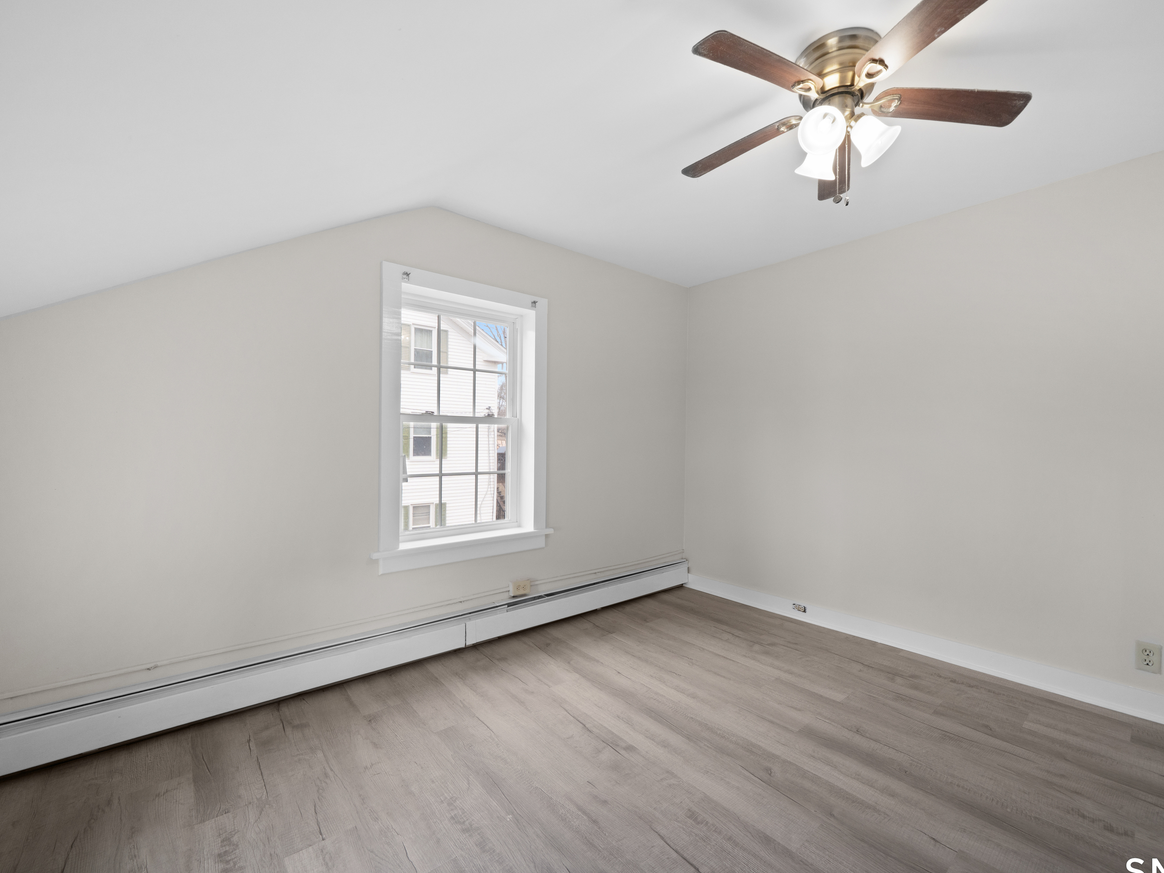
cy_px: 429
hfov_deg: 97.9
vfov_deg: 81.7
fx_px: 504
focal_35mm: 15
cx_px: 635
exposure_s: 1/10
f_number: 10
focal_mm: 13
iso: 250
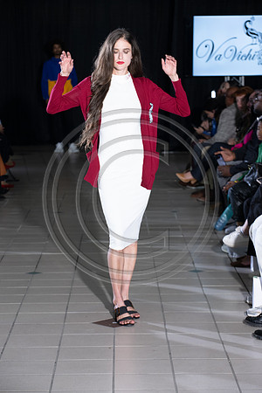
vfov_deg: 18.3
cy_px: 196
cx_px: 131
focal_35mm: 112
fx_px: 1223
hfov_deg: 12.2
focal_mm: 112
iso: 1250
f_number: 6.3
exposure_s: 1/160
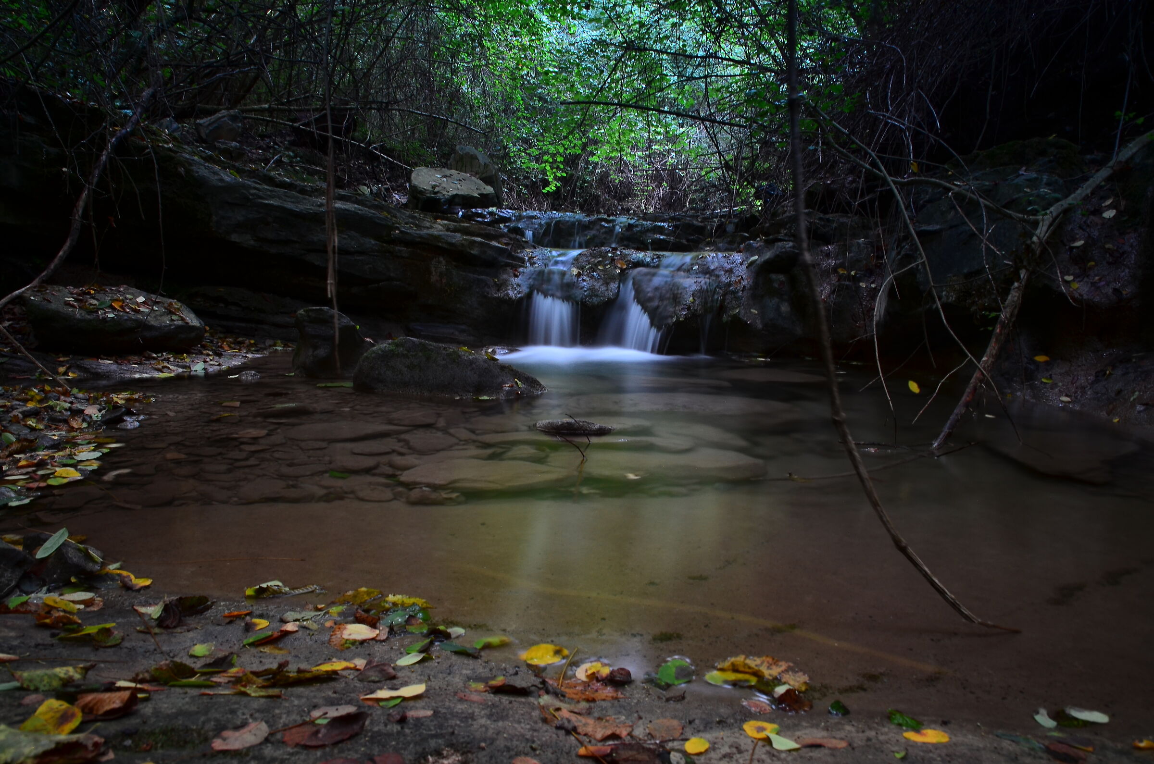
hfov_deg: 73.8
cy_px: 382
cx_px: 577
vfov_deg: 52.9
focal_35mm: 24
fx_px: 768
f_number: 9
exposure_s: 15.8
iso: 100
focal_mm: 16
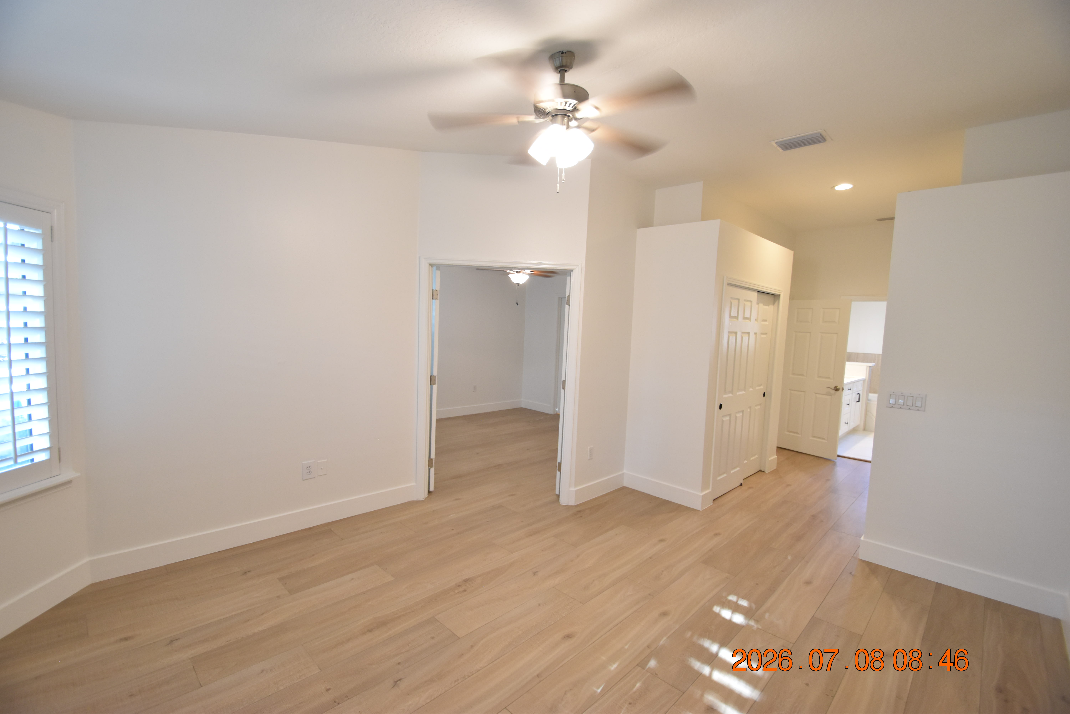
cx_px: 535
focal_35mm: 15
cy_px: 357
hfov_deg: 100.4
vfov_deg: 77.3
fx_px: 446
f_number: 3.5
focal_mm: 10
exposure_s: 1/45
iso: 800
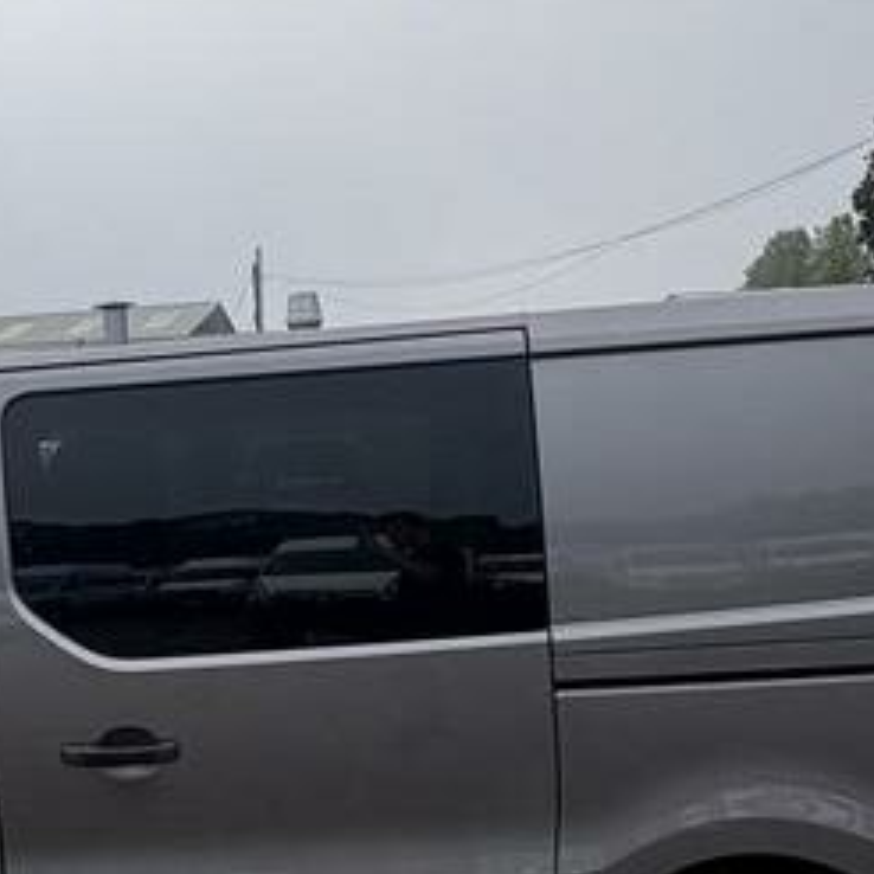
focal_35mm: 45
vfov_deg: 37.5
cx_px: 203
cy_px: 487
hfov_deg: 36.5
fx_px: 1285
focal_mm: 2.22
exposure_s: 1/858
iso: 40
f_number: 2.2
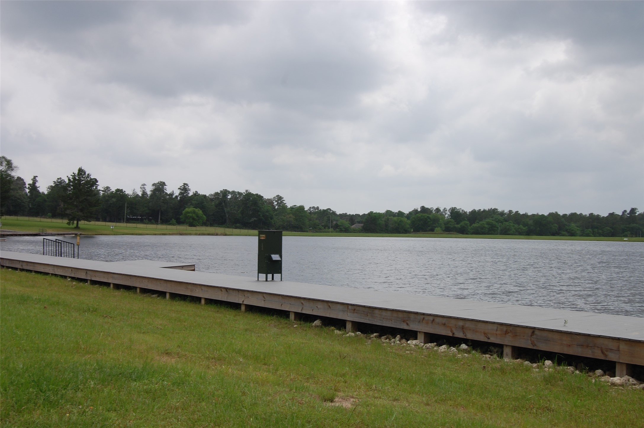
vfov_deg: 29.8
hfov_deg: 43.6
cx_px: 322
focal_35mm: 45
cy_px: 214
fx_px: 804
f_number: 9
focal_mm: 30
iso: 200
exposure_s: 1/320
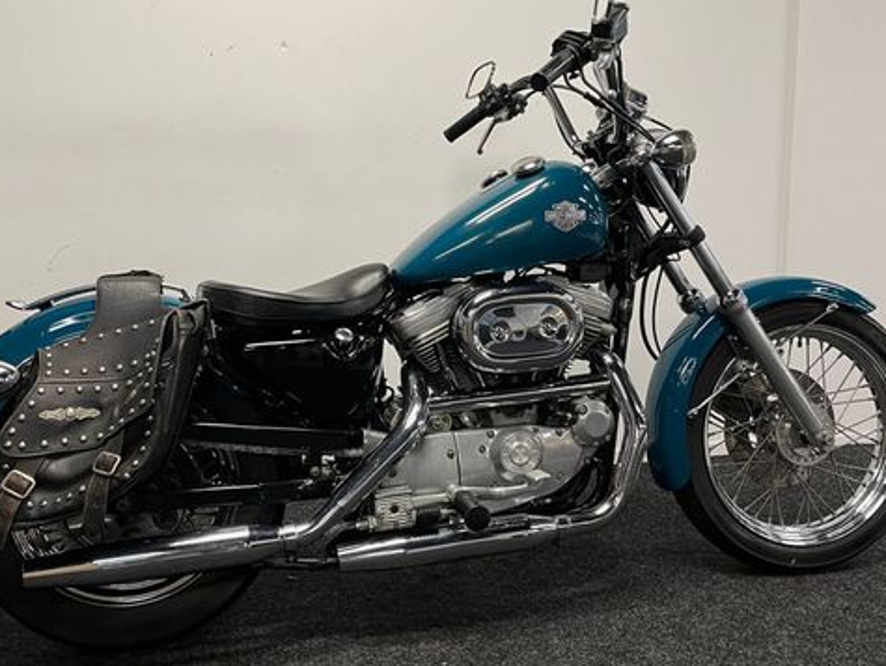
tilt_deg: -7.7
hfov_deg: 52.5
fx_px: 897
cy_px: 295
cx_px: 394
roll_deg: +0.7
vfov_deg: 40.7
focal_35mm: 35
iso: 64
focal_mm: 5.1
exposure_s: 1/50
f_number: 1.6
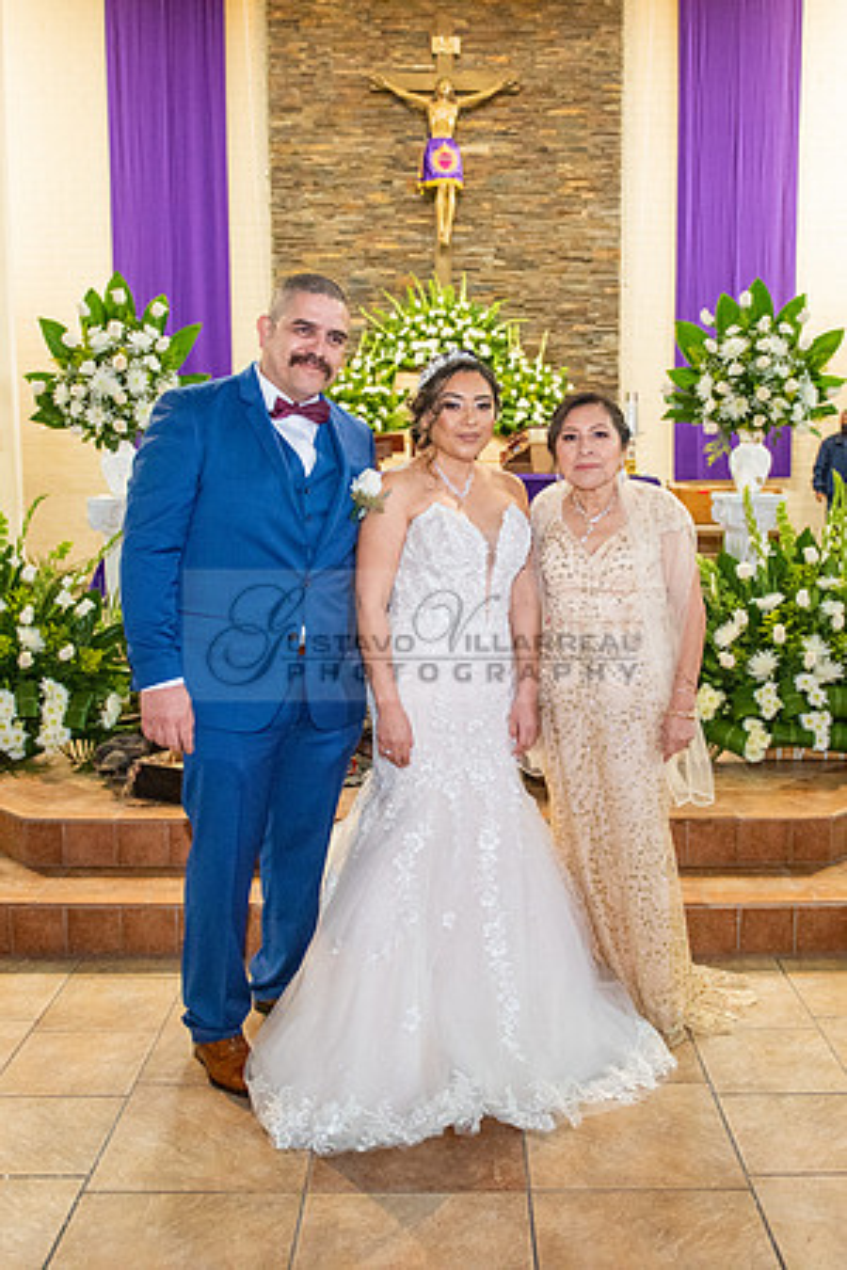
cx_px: 463
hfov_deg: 36.9
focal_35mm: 36
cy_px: 635
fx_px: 1270
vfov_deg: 53.2
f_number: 2.8
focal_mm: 24
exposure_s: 1/160
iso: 2000
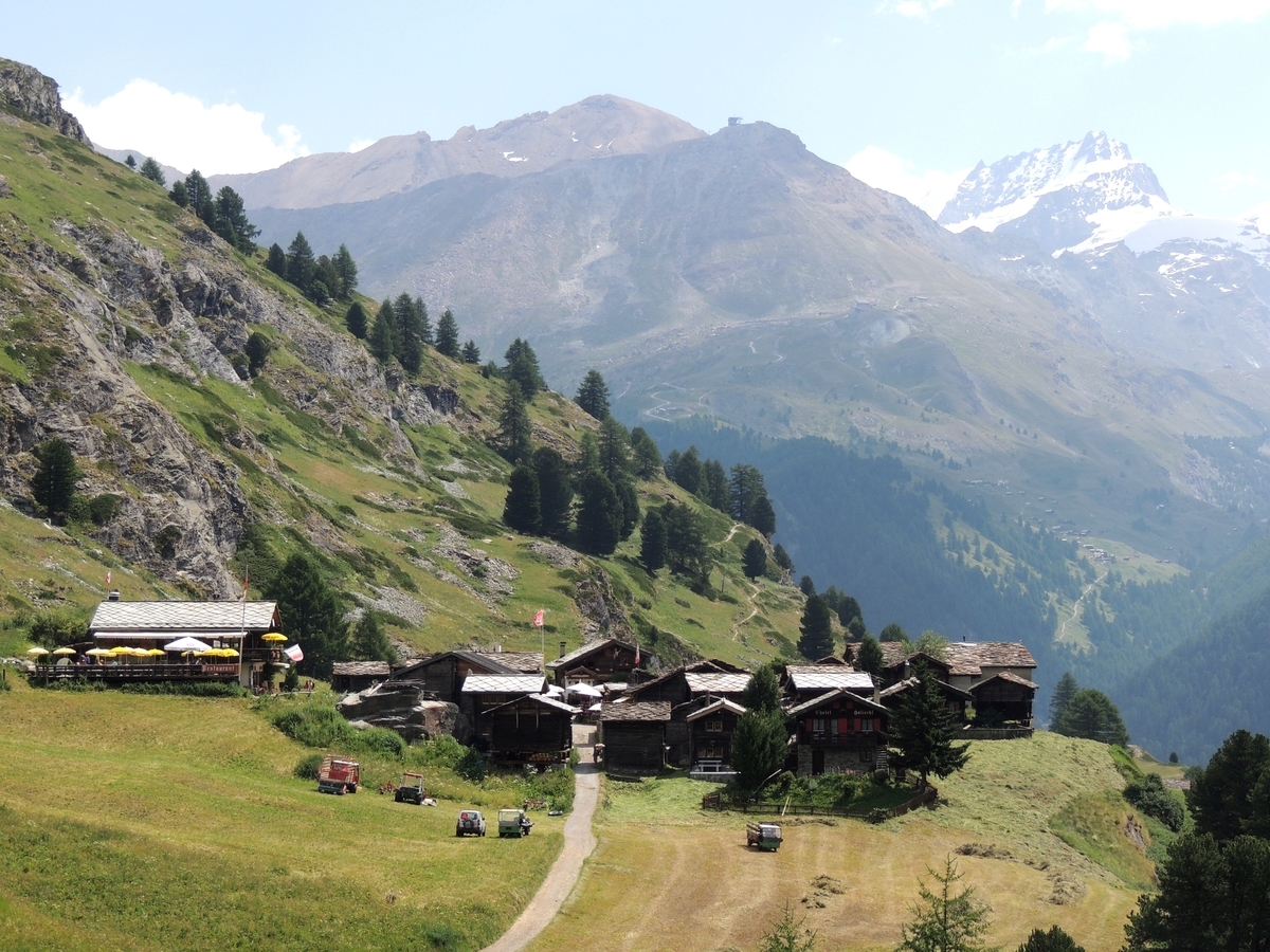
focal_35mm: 85
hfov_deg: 23.0
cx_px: 635
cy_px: 476
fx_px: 3119
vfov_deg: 17.4
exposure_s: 1/800
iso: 100
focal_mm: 15.1
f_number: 4
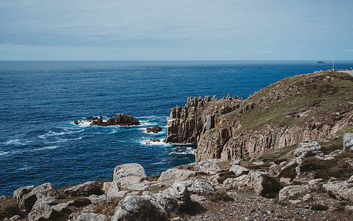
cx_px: 181
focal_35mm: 45
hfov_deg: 44.4
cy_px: 101
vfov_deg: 28.6
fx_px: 433
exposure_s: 1/2000
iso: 100
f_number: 4
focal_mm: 40
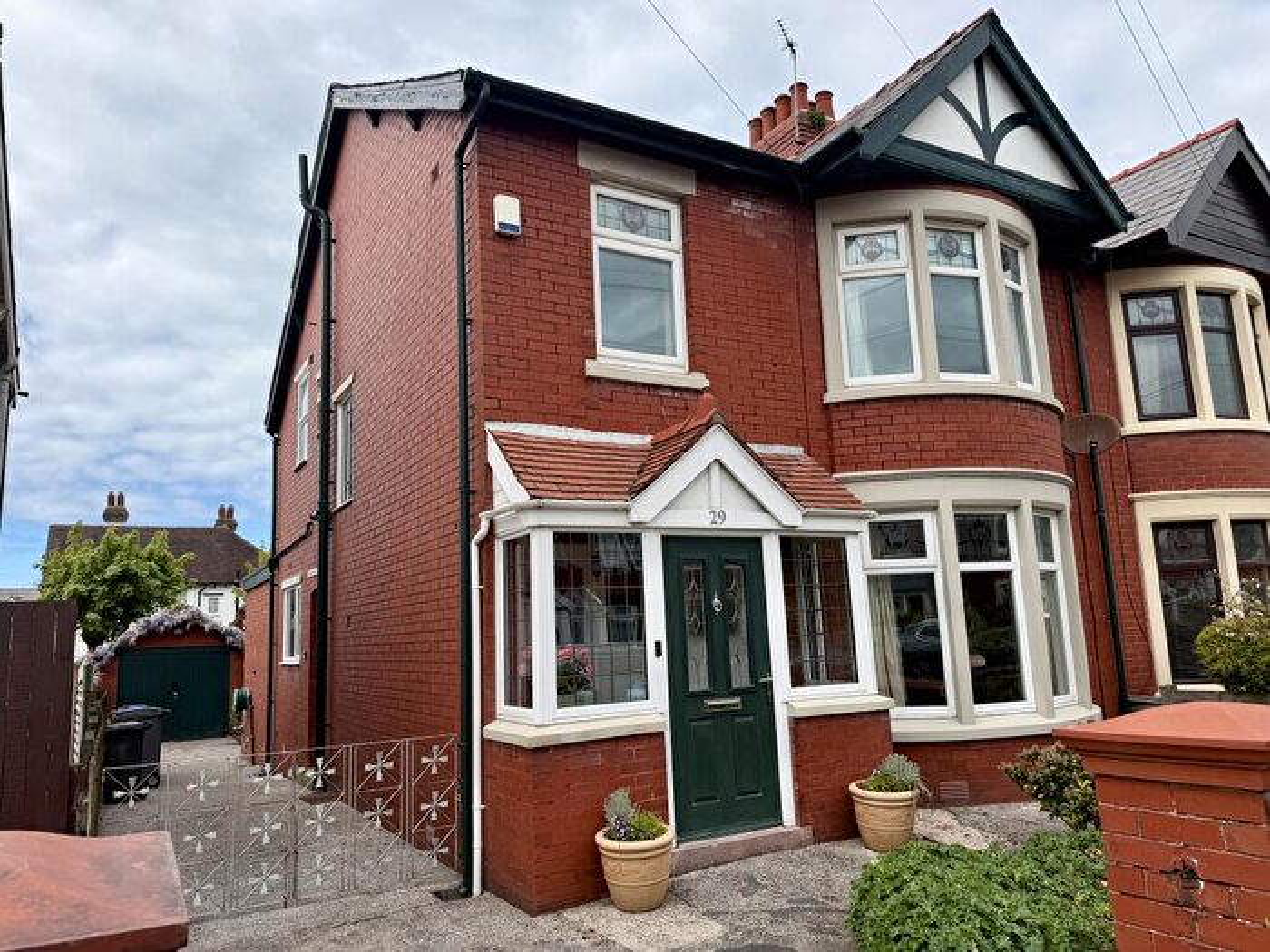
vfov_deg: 56.8
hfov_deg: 71.6
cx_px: 635
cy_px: 476
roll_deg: +2.5
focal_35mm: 24
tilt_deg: +9.0
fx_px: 881
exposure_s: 1/3584
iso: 80
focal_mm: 6.76
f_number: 1.78
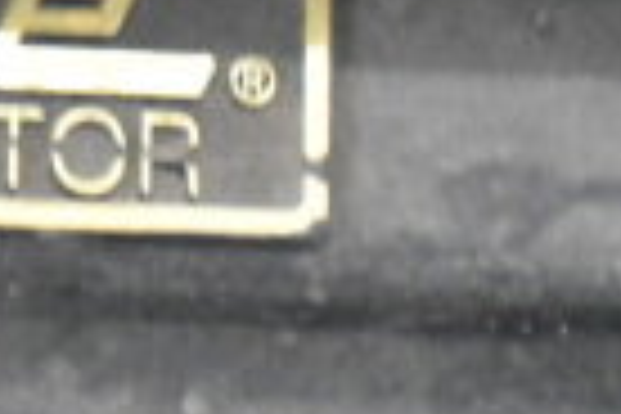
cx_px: -598
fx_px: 3881
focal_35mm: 225
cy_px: -47
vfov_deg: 6.1
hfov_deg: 8.7
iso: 12800
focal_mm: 34
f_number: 4.5
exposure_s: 1/60
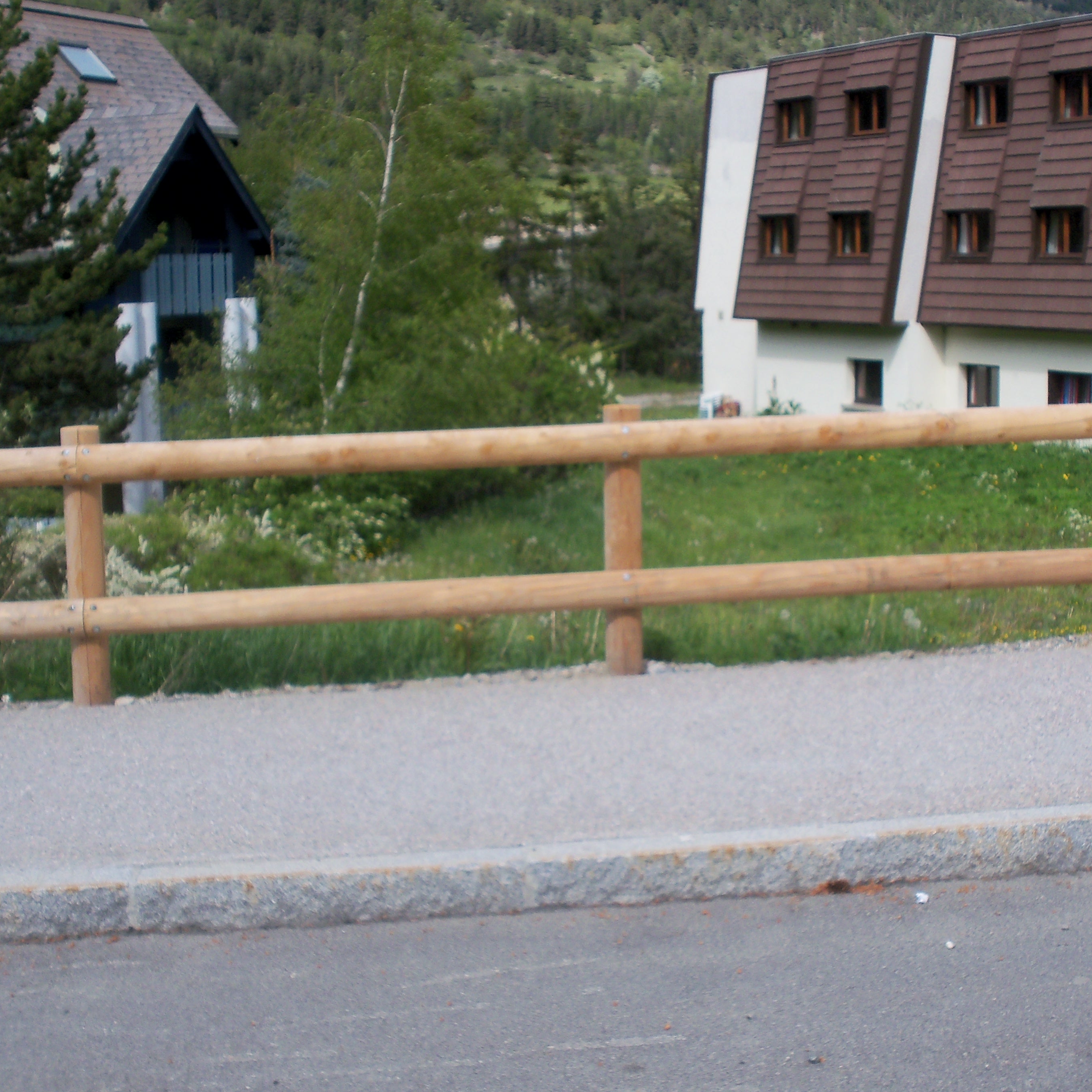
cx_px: 657
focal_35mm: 51
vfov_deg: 33.4
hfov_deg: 33.3
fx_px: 1820
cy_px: 548
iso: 100
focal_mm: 7.7
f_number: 4.1
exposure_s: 1/640
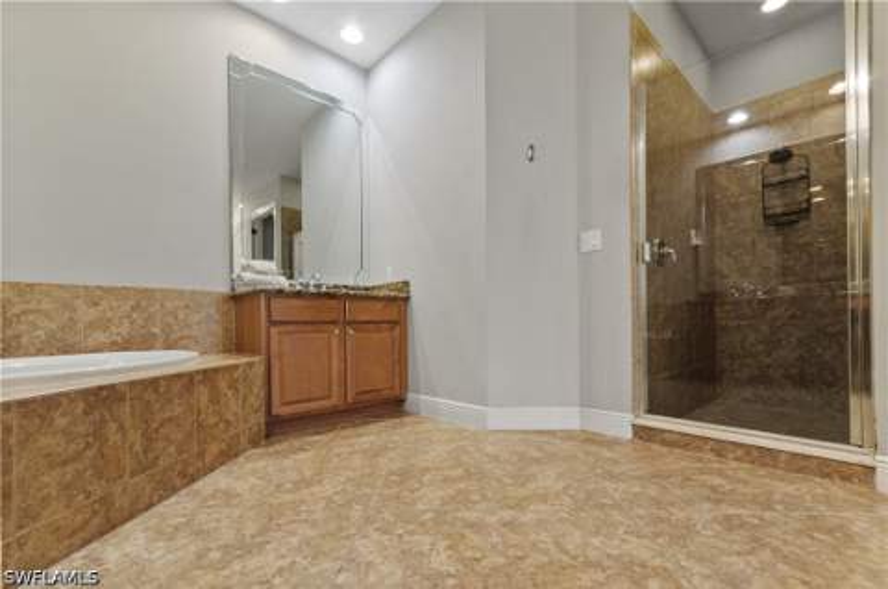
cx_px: 444
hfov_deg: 100.5
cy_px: 294
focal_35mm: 15
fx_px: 369
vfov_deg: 77.1
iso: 200
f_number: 8
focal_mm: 10
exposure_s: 1
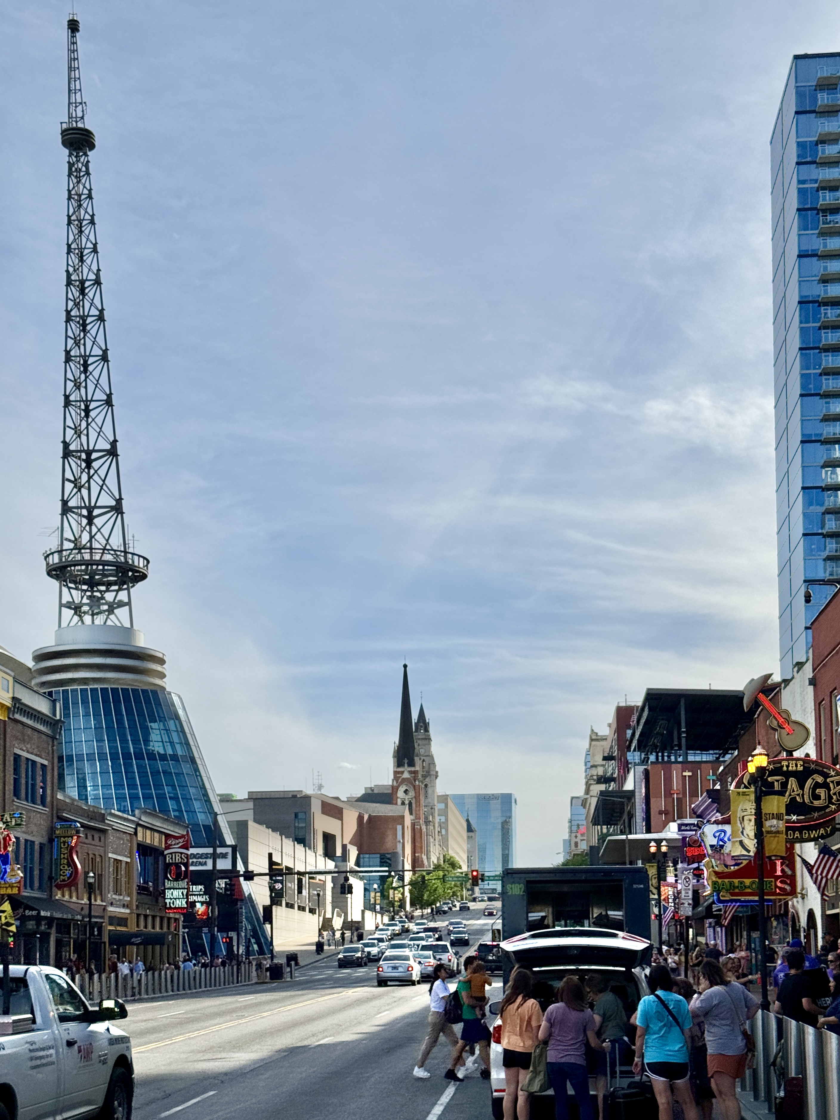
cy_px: 560
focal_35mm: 48
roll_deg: +1.1
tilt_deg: +11.7
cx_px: 420
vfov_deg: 39.7
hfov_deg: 30.3
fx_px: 1553
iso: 64
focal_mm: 6.76
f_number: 1.78
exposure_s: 1/10526
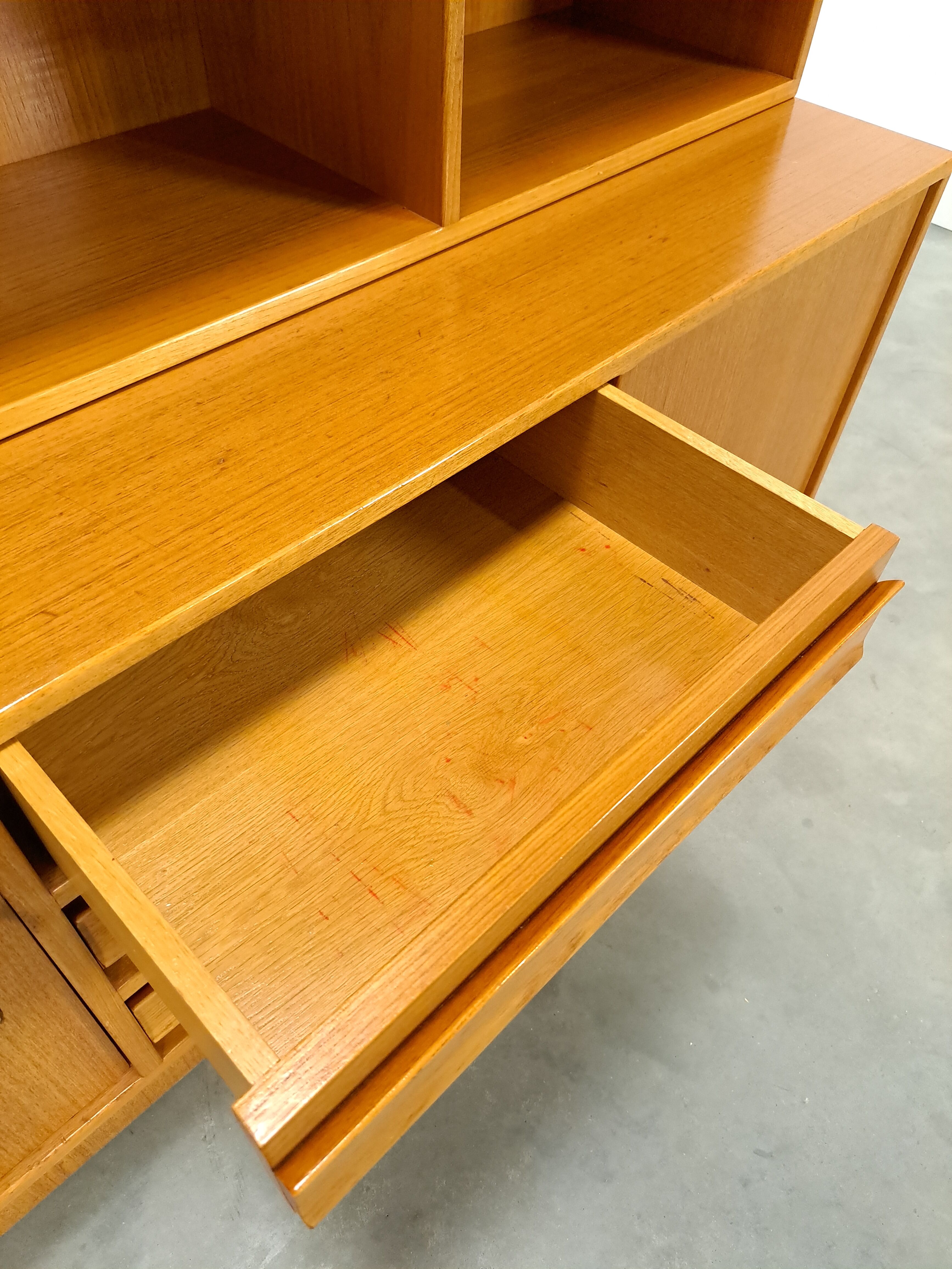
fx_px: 880
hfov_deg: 56.8
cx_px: 476
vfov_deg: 71.6
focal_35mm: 24
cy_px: 634
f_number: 1.8
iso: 640
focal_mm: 5.23
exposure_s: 1/50
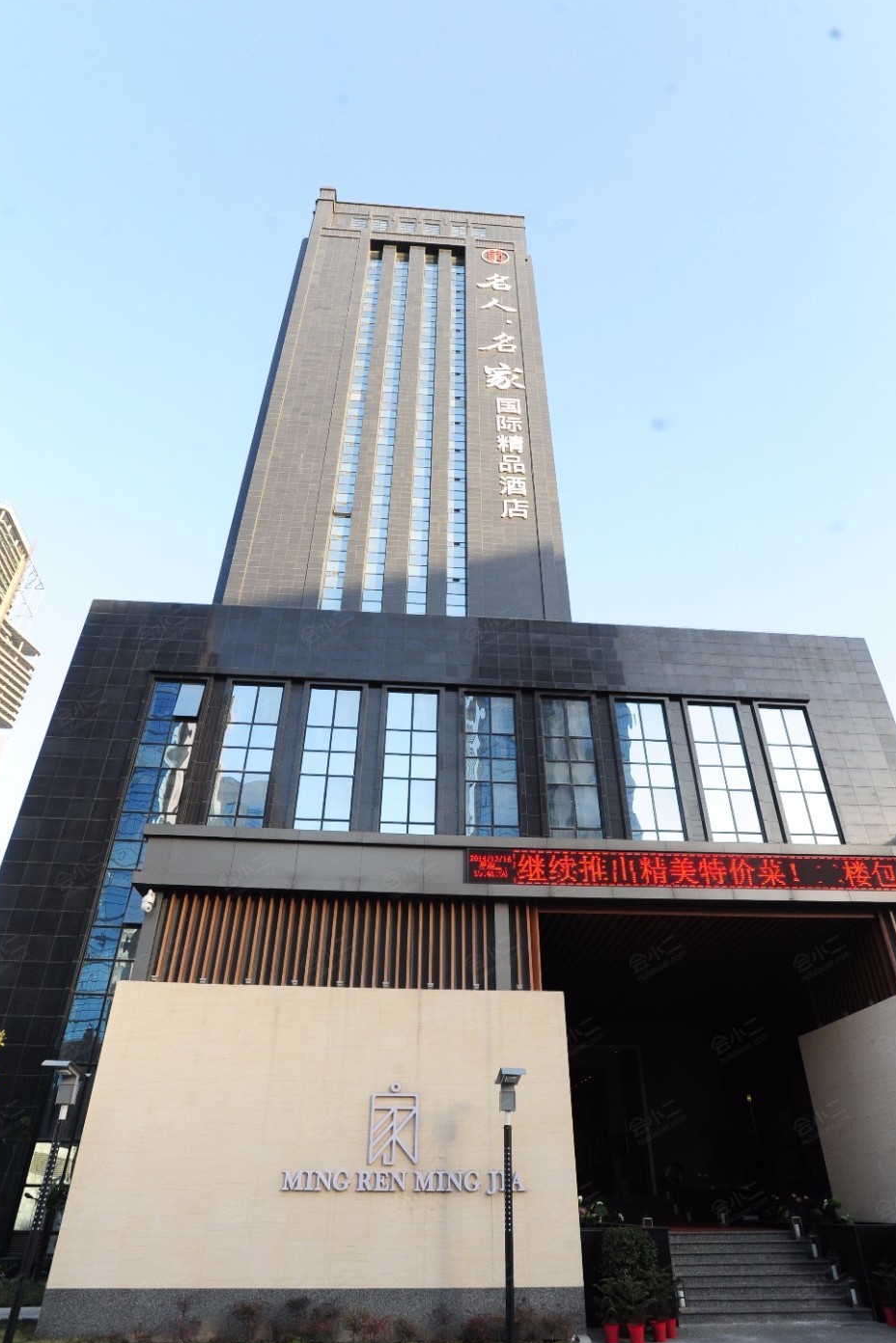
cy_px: 676
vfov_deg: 81.2
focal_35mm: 21
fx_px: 784
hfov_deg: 59.5
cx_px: 455
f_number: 8
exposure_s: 1/250
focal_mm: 19
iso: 800
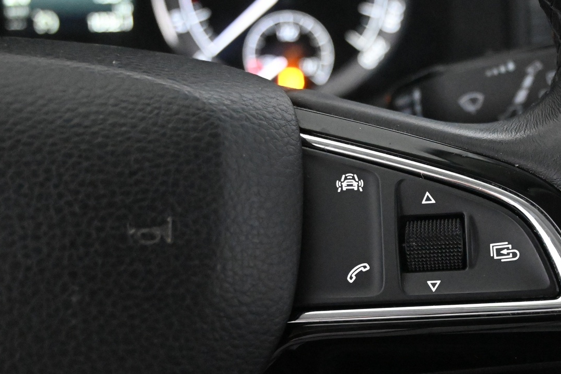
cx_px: 414
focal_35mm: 63
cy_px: 260
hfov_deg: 31.4
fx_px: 982
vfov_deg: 21.5
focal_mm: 28
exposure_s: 1/50
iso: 11400
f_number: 4.5
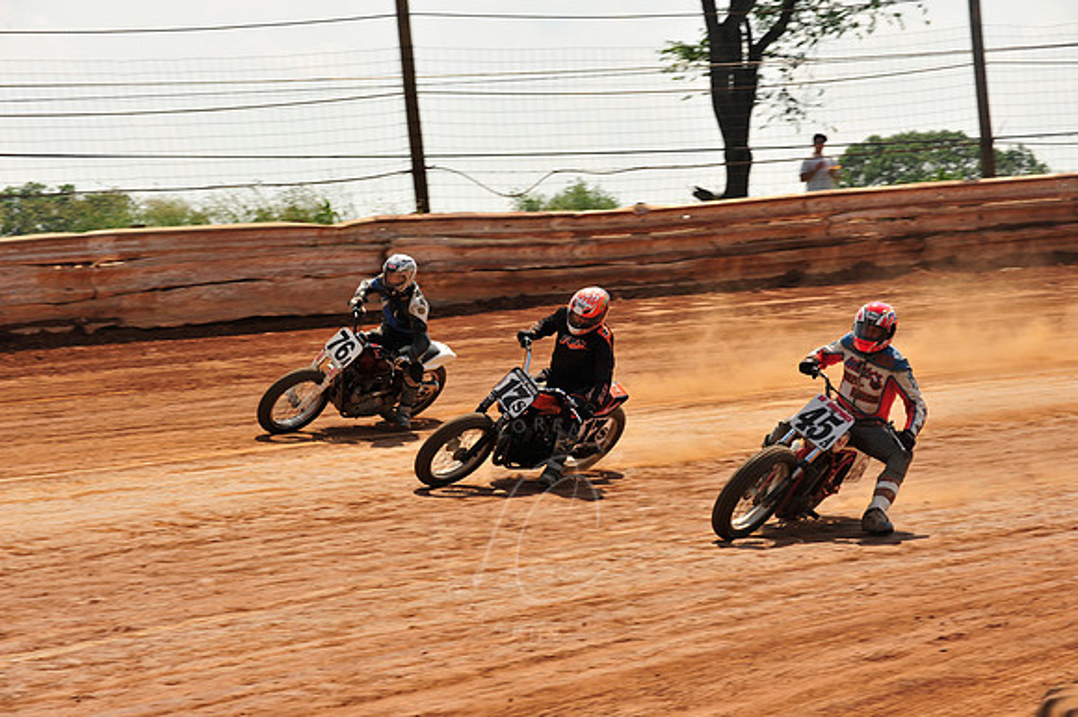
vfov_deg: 11.4
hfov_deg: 17.1
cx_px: 539
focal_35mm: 120
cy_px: 358
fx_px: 3591
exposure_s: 1/400
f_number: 10
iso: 200
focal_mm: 120
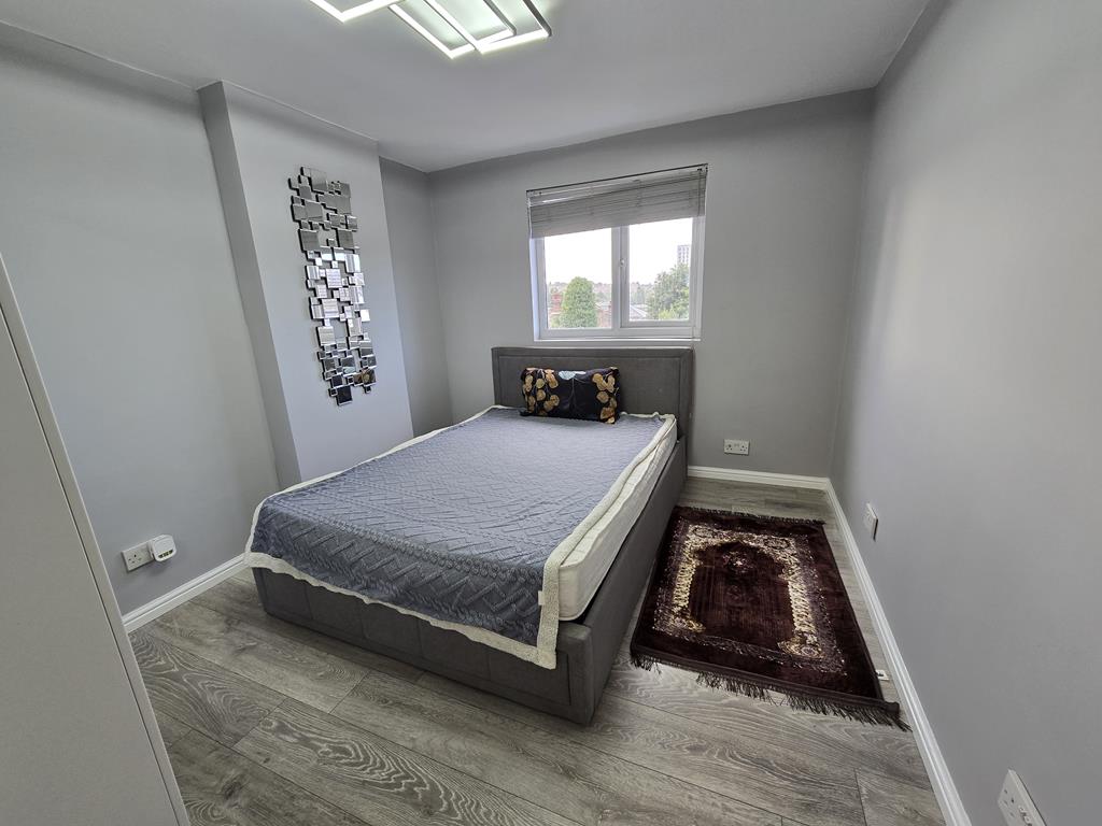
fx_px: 414
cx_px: 551
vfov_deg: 89.9
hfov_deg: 106.2
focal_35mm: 13
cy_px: 413
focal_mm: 2.2
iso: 100
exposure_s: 1/50
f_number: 2.2
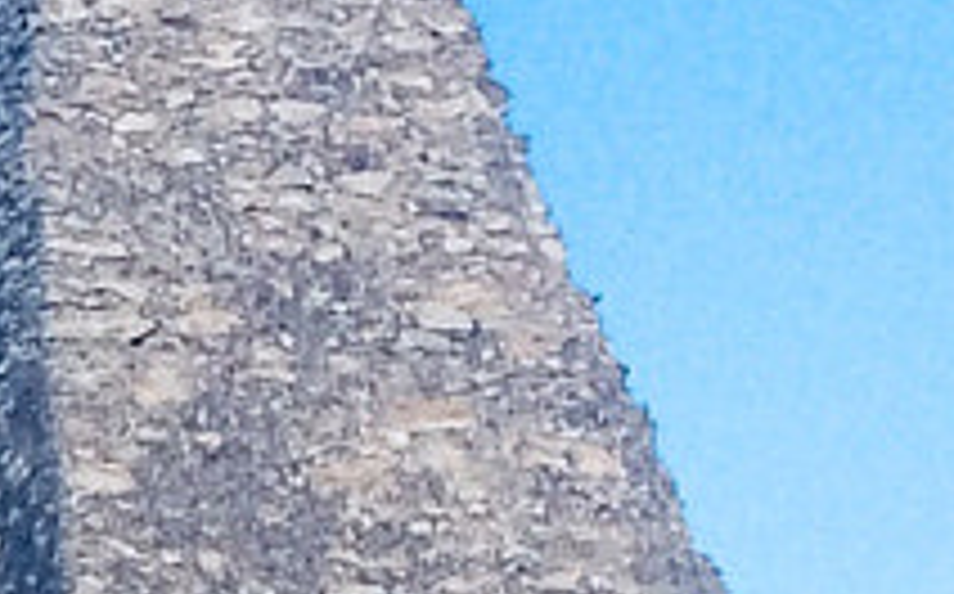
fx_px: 6026
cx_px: -1670
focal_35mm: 232
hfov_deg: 8.0
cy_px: 1350
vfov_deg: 5.5
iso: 32
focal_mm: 4.15
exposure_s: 1/855
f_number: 2.2
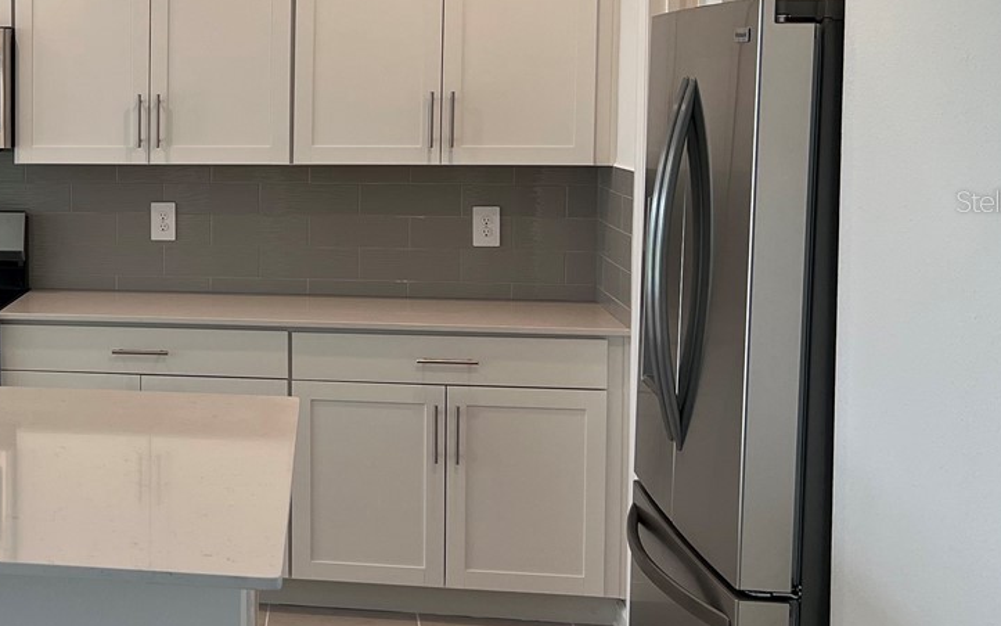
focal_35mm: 61
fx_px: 1664
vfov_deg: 21.2
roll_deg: +0.2
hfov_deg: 30.8
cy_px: 201
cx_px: -21
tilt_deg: -3.7
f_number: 1.5
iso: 64
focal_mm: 5.7
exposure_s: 1/160
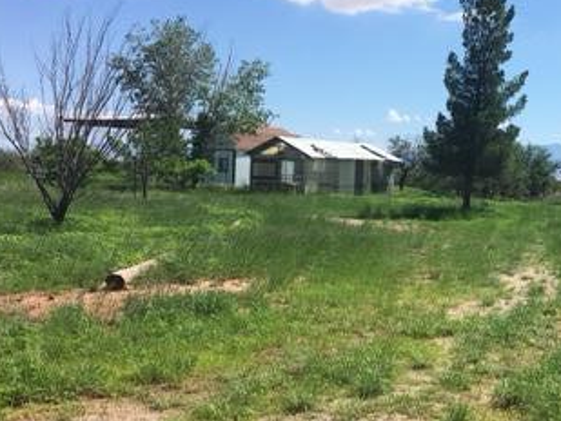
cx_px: 470
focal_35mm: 60
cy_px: 220
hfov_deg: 31.1
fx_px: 973
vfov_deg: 24.4
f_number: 2.2
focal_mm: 4.15
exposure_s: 1/1832
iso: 25
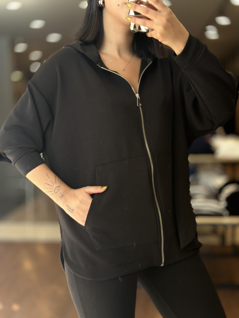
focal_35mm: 48
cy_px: 159
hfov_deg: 30.3
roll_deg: +1.8
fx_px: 442
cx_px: 120
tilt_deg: -36.8
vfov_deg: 39.7
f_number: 1.78
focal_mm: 6.86
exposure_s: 1/222
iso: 80
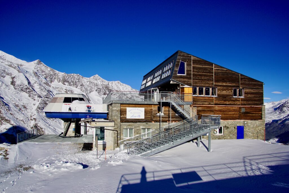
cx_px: 144
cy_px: 96
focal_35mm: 26
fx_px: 205
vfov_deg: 50.4
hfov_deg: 70.4
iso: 100
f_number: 10
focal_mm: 17
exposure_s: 1/400
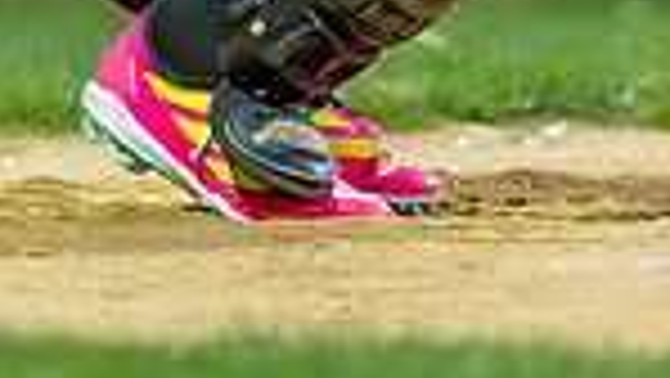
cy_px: -580
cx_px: 329
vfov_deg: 0.8
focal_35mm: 1439
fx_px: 25579
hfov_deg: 1.5
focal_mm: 135
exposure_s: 1/1250
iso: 4000
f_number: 1.8
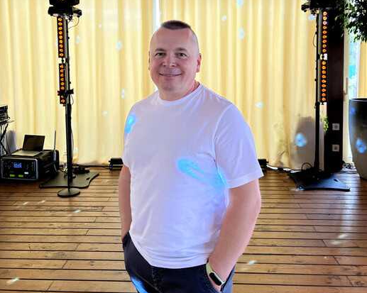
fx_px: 369
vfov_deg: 42.4
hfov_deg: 52.9
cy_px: 84
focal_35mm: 34
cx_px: 184
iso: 50
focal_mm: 5.7
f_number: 1.5
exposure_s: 1/121
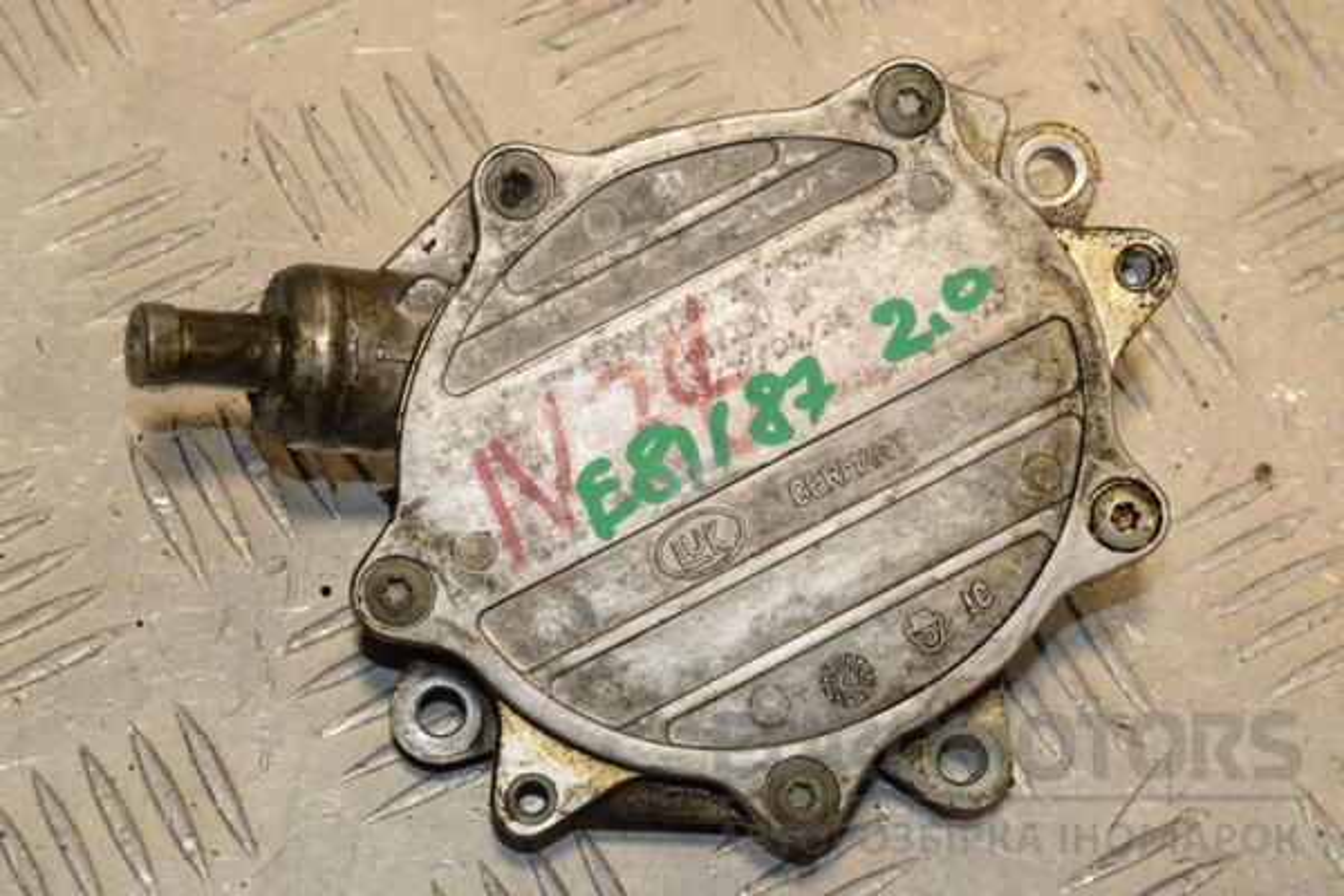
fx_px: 3920
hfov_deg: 19.5
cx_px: 672
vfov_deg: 13.0
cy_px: 448
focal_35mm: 105
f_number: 10
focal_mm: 70
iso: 800
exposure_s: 1/200
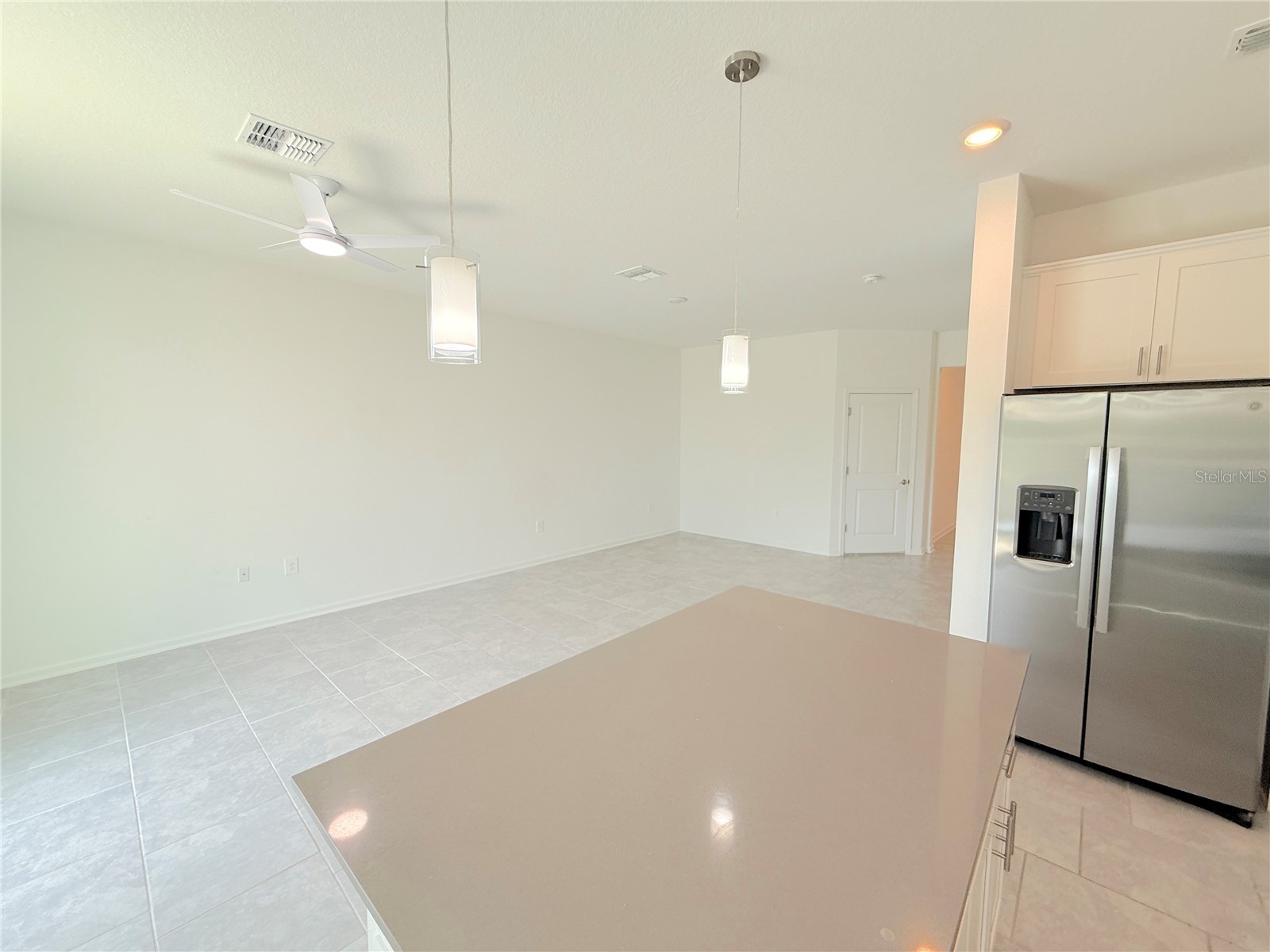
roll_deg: -0.3
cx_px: 635
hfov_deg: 102.1
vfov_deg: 85.7
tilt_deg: -5.4
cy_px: 476
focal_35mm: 14
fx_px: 514
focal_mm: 2.22
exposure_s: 1/147
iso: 64
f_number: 2.2
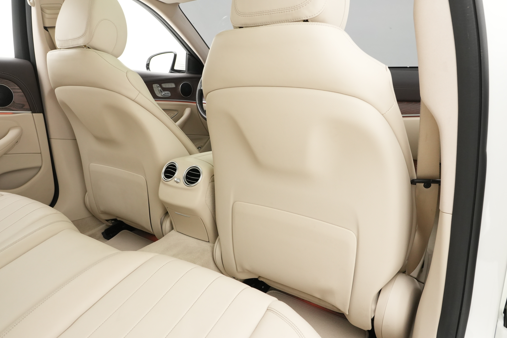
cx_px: 244
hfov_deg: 71.5
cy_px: 171
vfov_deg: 51.3
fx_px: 352
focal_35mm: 25
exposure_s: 1/40
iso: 1000
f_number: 7.1
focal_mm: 16
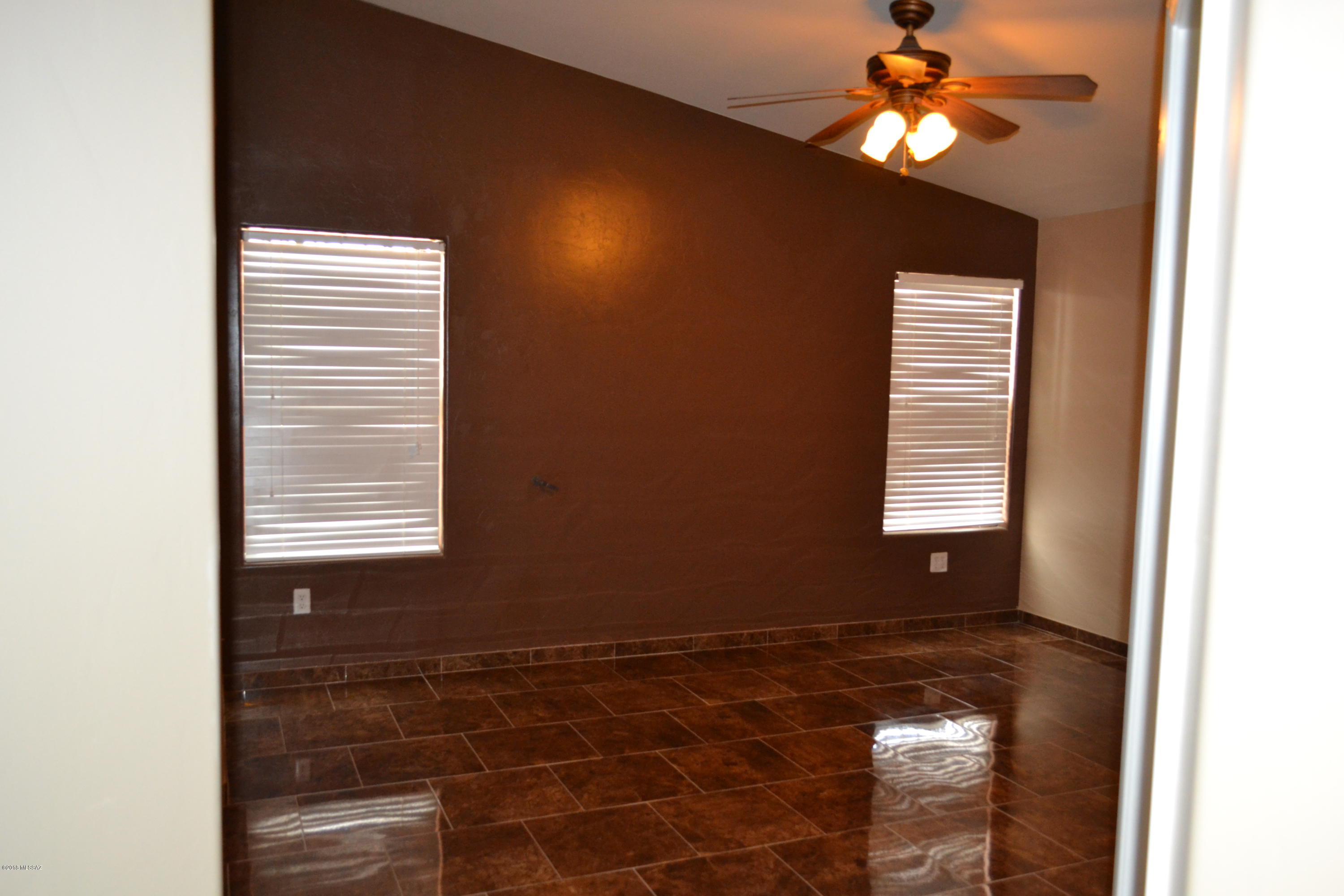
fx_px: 1008
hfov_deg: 67.4
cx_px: 672
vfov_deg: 47.9
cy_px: 448
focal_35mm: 27
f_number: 3.5
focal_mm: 18
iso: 1250
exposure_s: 1/60
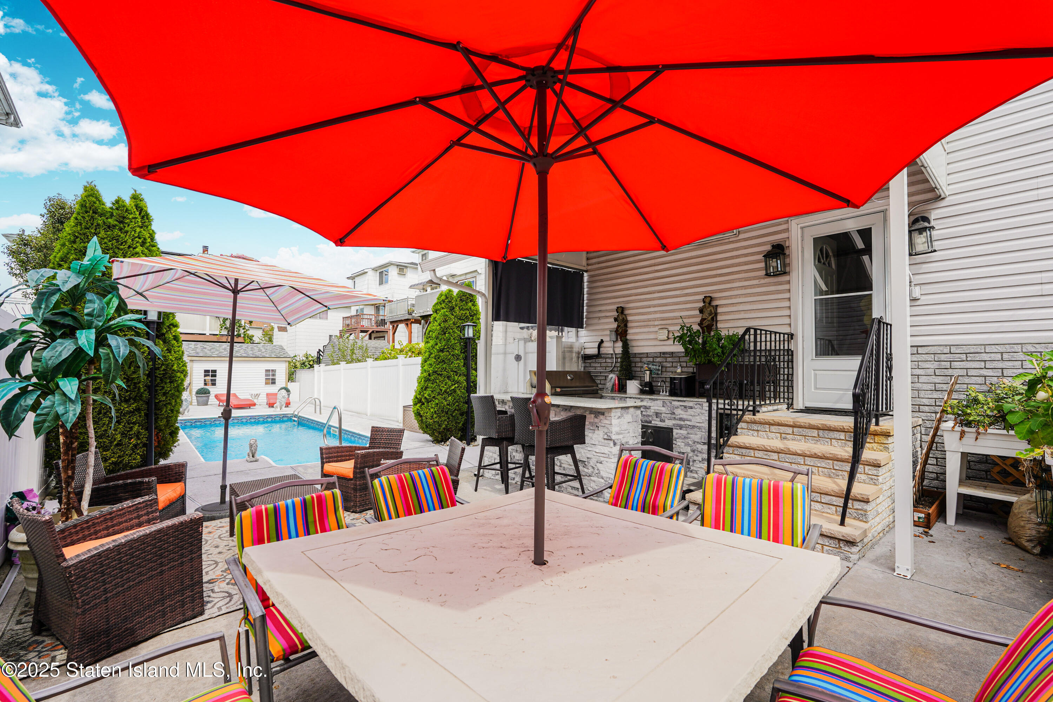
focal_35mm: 16
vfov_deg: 73.7
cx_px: 526
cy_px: 351
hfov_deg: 96.7
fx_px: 468
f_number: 7.1
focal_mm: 16
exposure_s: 1/100
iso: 100
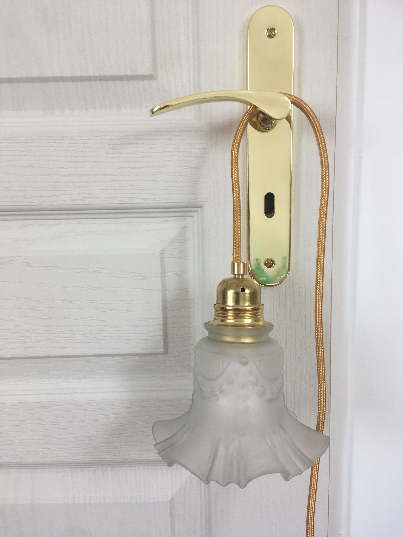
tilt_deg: -9.6
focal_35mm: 29
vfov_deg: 61.7
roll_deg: +1.0
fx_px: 450
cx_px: 202
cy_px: 268
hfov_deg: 48.2
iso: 32
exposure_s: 1/50
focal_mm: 4.15
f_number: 2.2
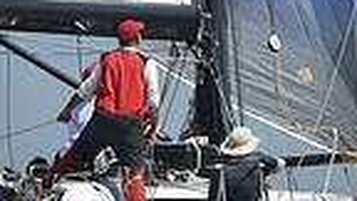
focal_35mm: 423
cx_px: 201
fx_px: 4004
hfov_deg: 5.1
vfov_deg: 2.9
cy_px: 88
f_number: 9
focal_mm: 100
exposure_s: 1/1250
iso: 250
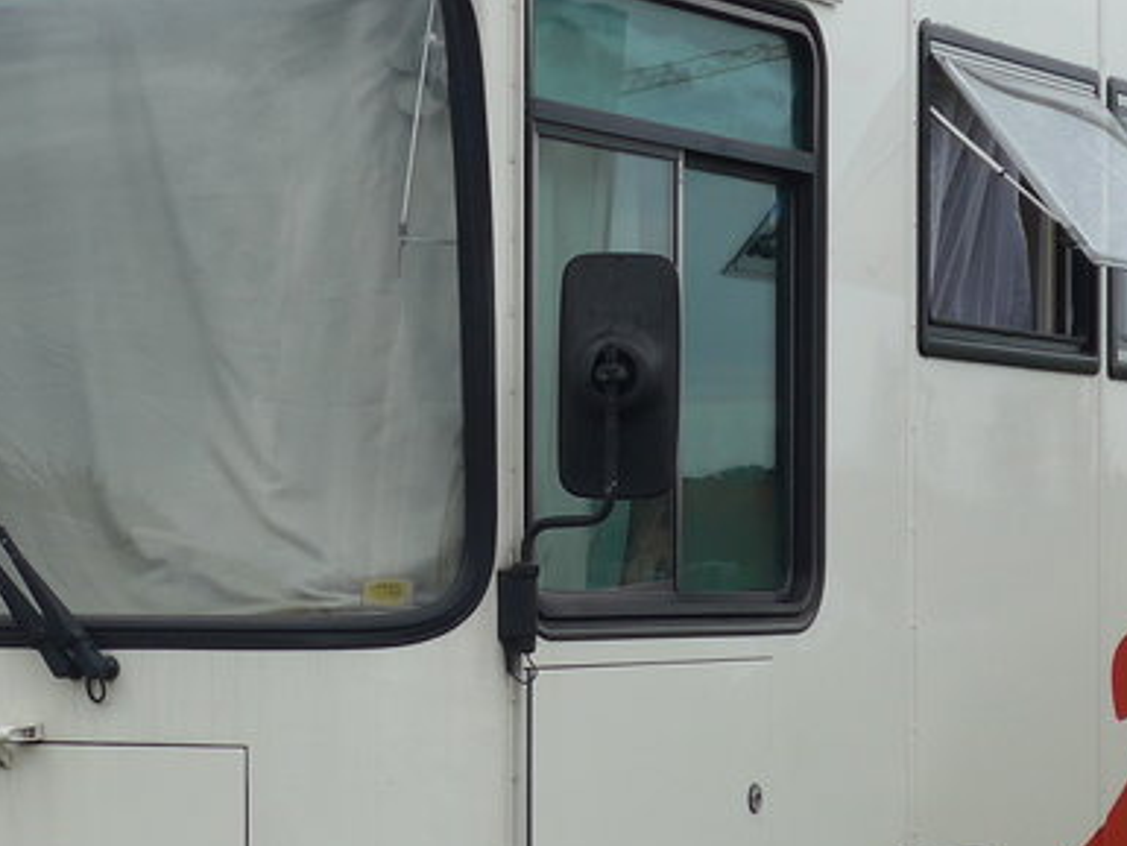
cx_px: 468
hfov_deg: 14.4
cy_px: 471
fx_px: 4462
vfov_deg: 10.8
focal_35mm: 137
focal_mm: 9
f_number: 2.8
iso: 80
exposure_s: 1/640
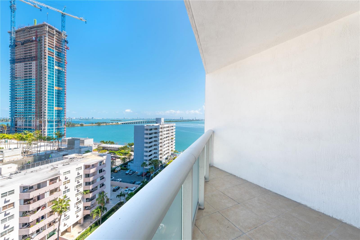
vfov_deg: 81.2
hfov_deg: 104.2
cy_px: 120
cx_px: 180
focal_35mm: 14
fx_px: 140
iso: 160
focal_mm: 14
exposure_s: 1/200
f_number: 11
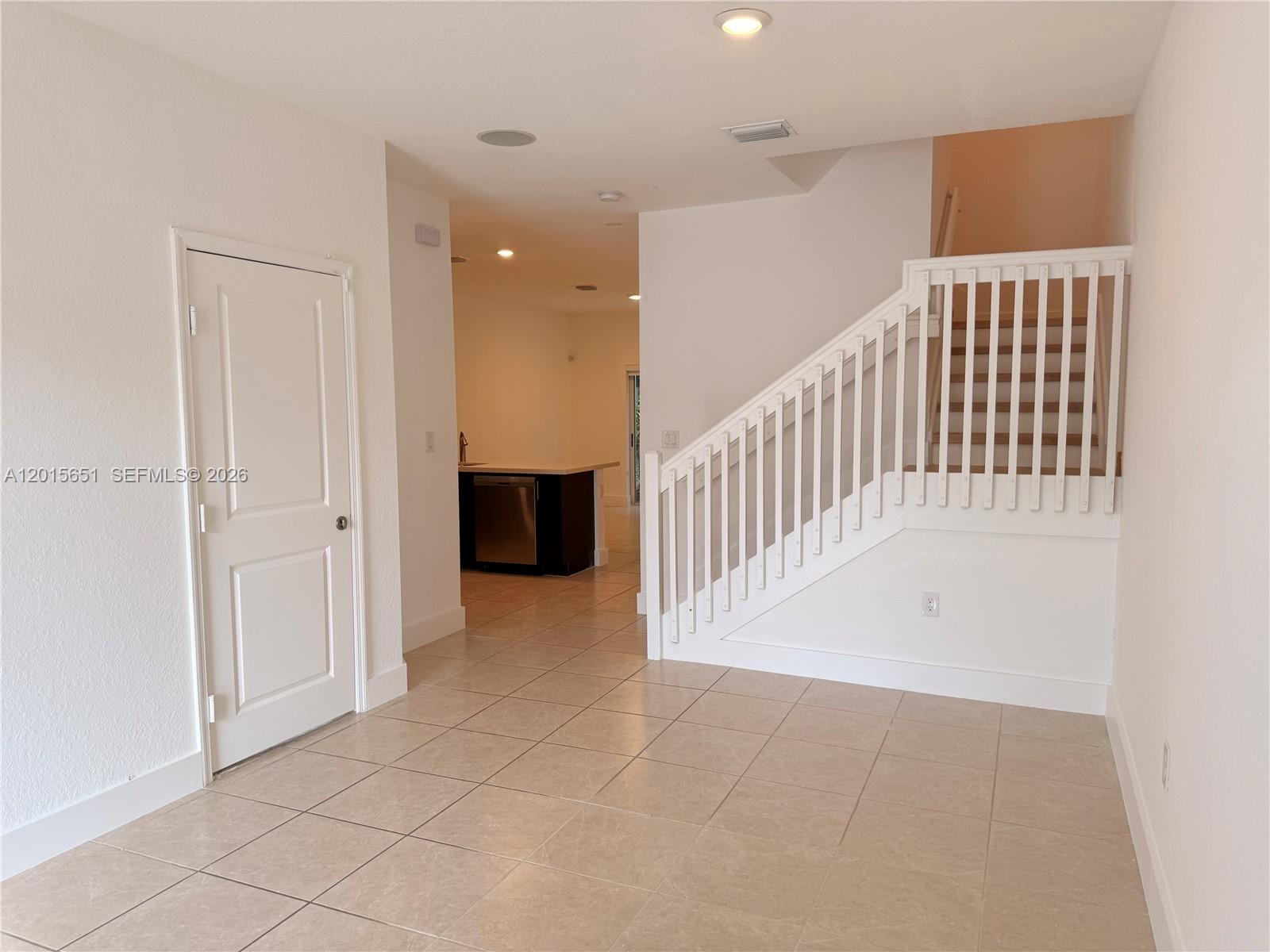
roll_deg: +0.2
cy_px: 476
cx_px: 635
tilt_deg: -4.2
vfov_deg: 56.8
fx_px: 881
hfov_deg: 71.6
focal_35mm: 24
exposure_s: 1/120
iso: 50
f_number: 1.78
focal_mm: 6.76
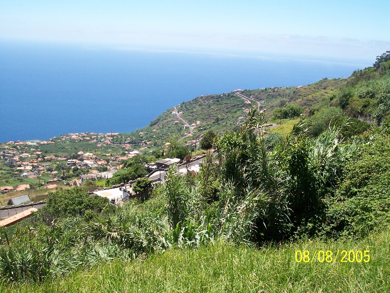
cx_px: 195
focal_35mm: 38
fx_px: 428
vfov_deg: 37.7
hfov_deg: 49.0
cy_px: 146
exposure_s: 1/500
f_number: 4.8
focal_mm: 8
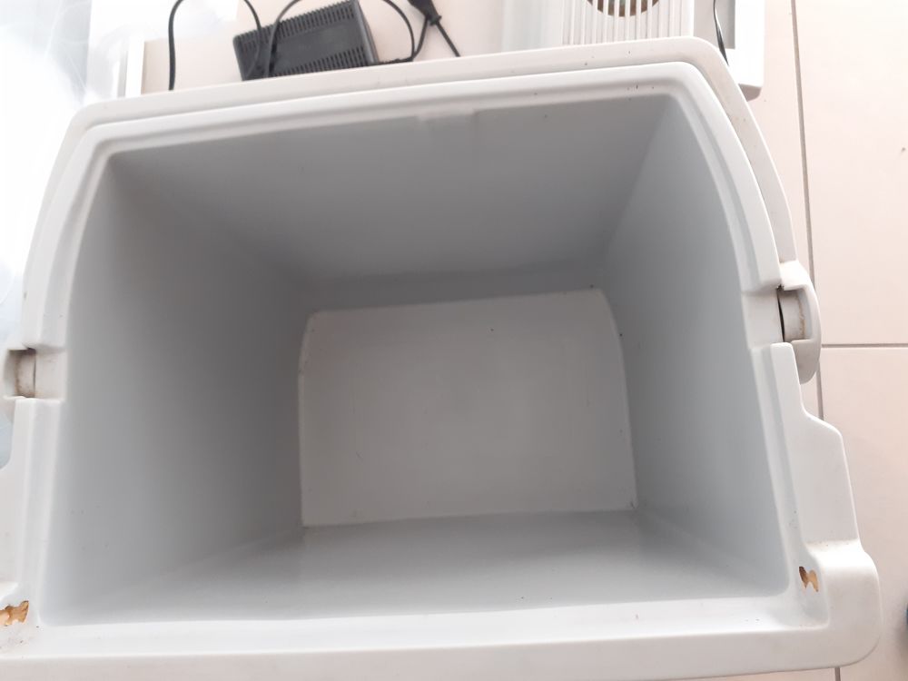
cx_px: 454
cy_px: 340
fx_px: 708
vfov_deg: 51.4
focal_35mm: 27
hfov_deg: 65.3
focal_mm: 3.6
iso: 200
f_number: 1.9
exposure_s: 1/33
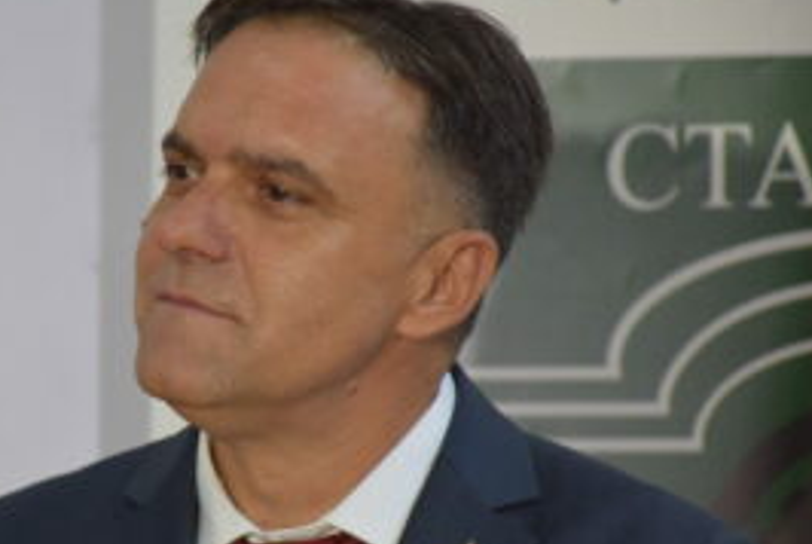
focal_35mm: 337
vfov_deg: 4.1
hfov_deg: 6.1
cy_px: 319
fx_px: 7609
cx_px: 203
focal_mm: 140
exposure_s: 1/125
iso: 2500
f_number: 5.6
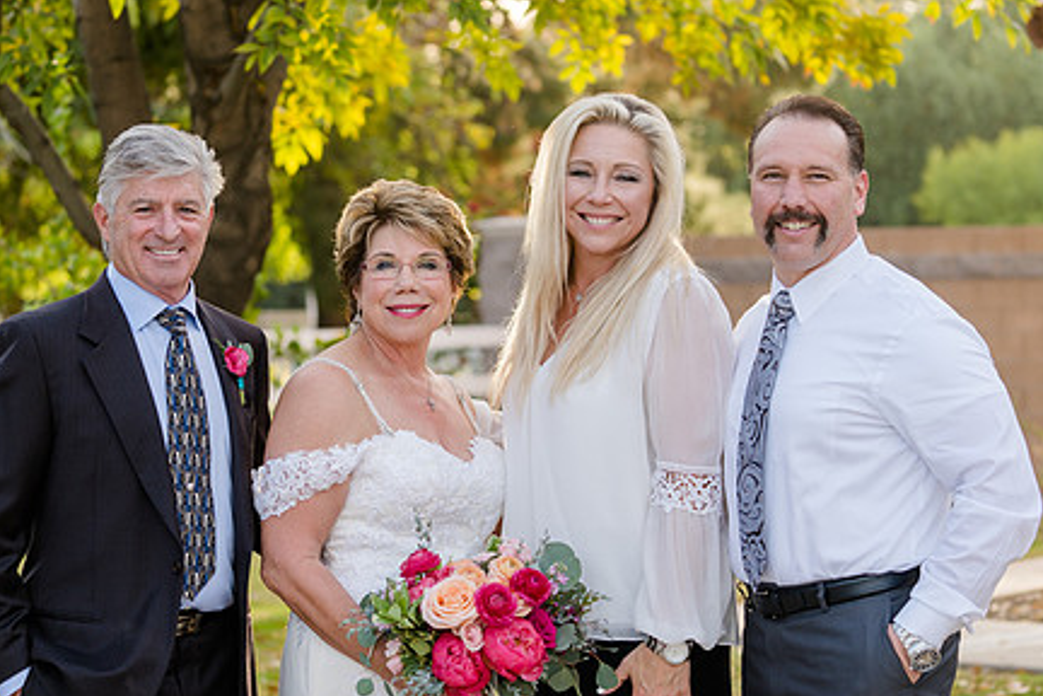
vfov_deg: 11.0
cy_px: 400
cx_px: 536
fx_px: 3621
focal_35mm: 125
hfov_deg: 16.4
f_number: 4
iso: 250
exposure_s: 1/320
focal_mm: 93
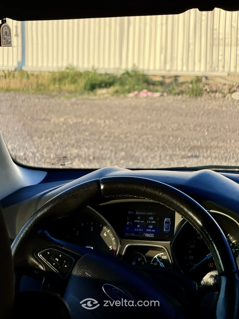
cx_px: 120
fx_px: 1105
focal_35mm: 120
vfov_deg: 16.4
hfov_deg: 12.3
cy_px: 160
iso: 50
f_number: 2.8
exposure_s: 1/318
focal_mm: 15.66
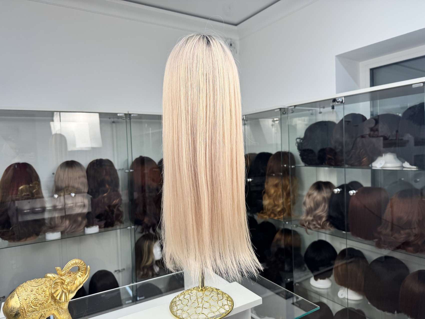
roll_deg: +2.2
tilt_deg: -0.3
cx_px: 212
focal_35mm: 24
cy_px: 160
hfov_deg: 71.6
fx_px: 295
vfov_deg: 56.8
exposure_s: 1/100
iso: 80
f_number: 1.78
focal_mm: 6.76
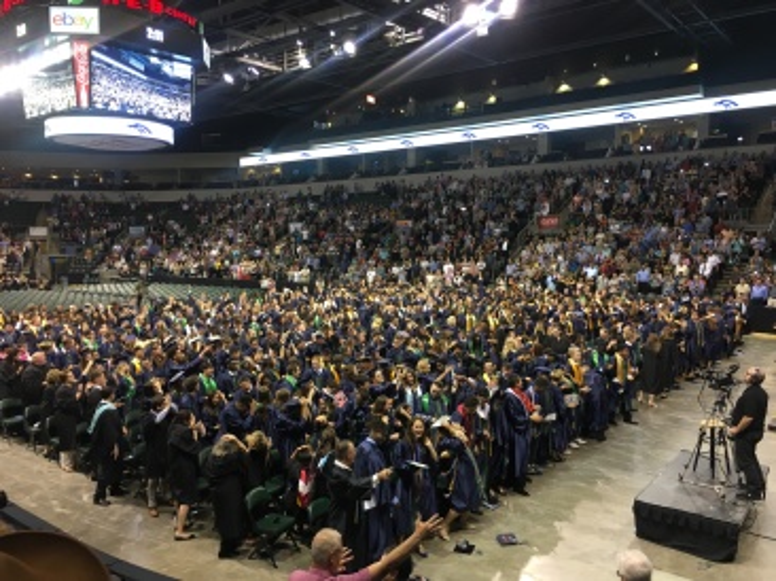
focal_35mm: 29
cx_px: 388
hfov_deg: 61.7
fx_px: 650
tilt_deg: -4.7
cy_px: 290
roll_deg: +1.0
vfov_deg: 48.2
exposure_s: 1/30
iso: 64
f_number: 2.2
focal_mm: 4.15
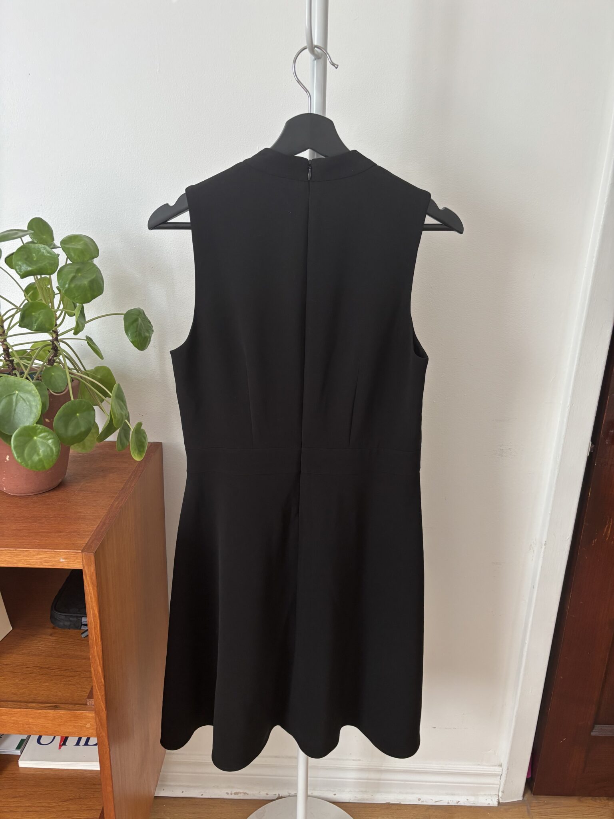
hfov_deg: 53.1
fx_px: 615
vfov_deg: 67.3
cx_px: 307
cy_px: 410
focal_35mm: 26
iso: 125
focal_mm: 5.96
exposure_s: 1/72
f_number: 1.6
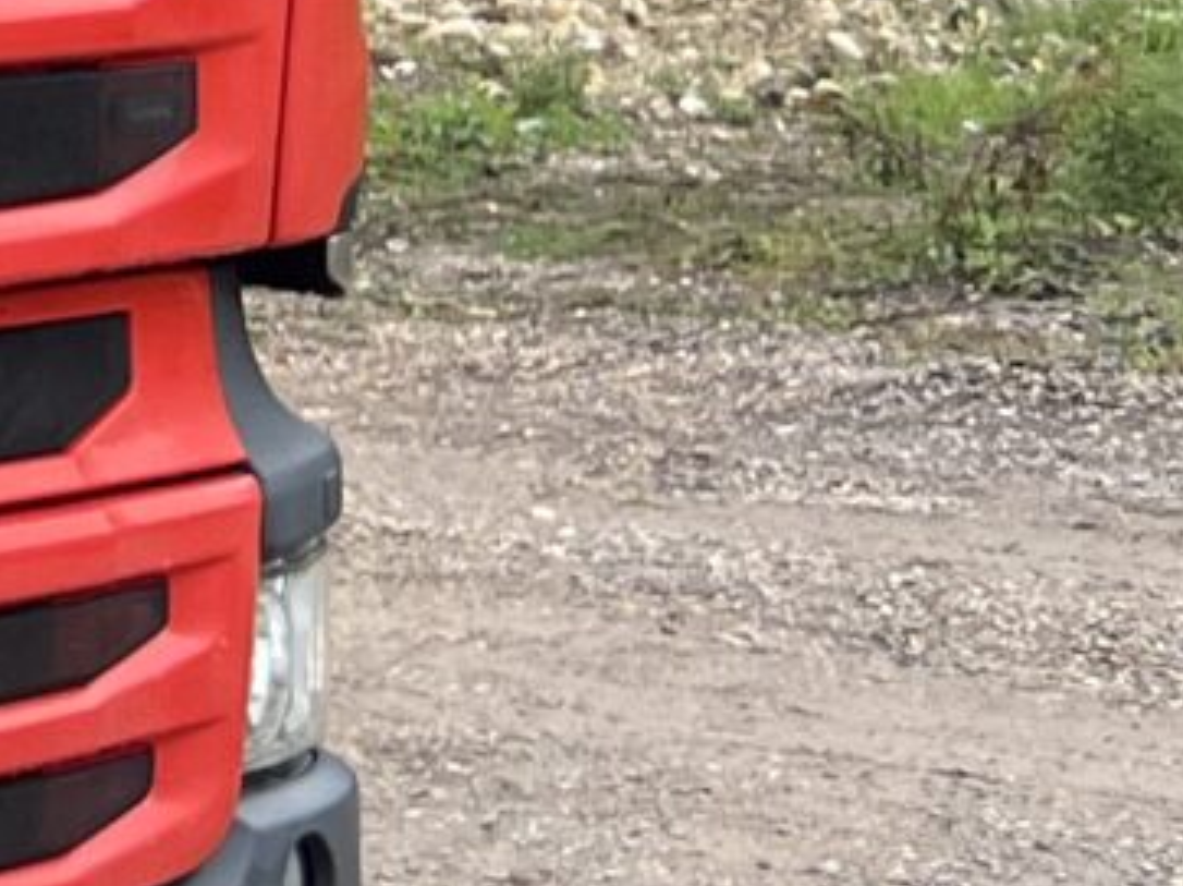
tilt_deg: +1.0
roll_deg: -1.2
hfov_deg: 8.8
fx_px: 6284
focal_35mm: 184
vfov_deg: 7.9
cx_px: -2415
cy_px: -572
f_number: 1.5
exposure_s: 1/1124
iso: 50
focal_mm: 5.7
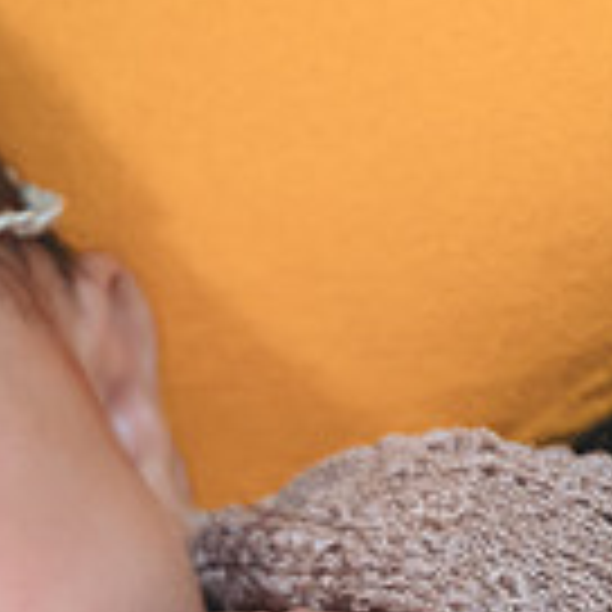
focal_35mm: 254
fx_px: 5081
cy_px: 580
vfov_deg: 6.9
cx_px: -324
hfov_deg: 6.8
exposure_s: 1/80
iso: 5000
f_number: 5
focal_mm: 70
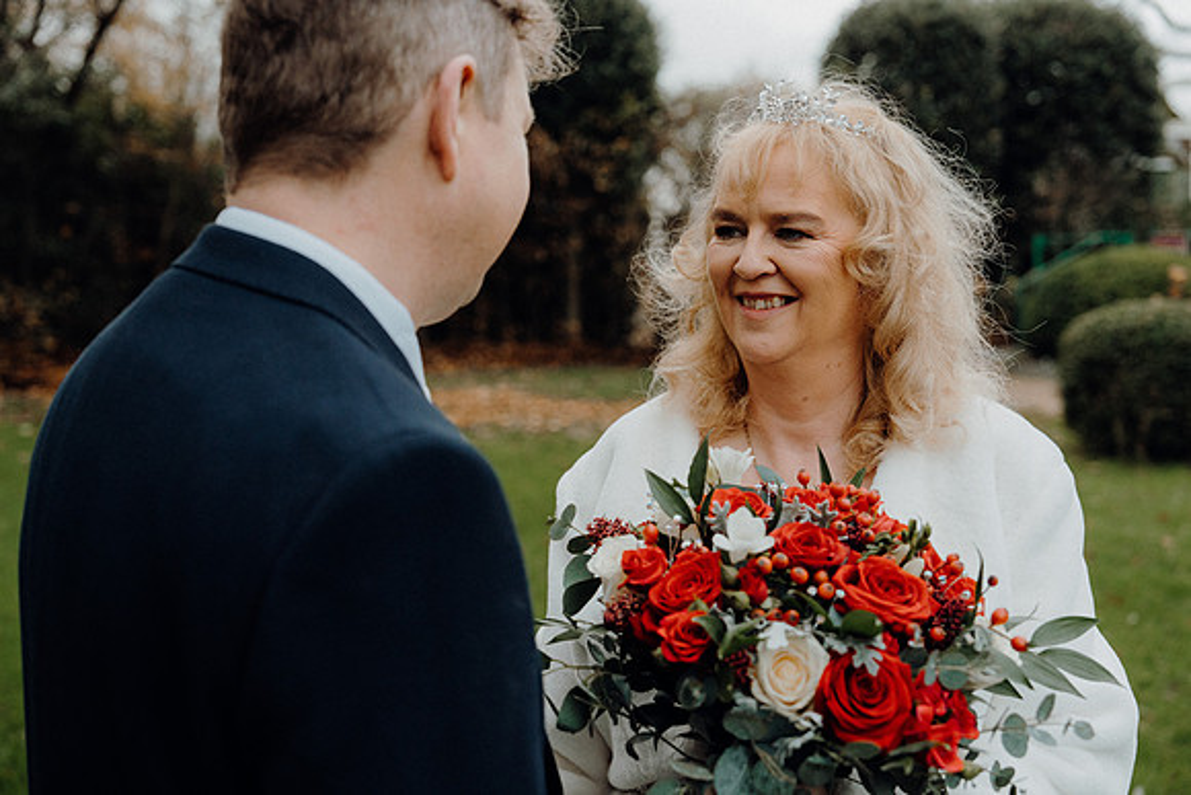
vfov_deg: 28.7
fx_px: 1555
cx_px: 596
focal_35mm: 47
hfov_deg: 41.9
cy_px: 398
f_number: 3.5
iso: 1600
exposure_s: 1/250
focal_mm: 47
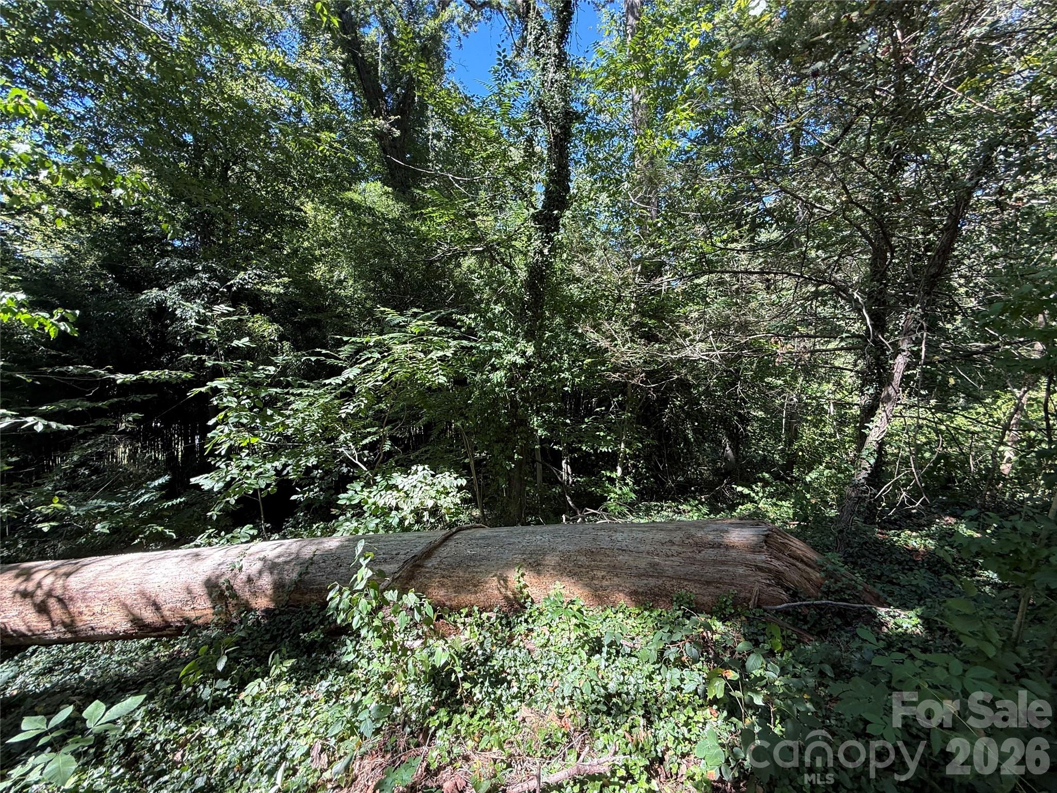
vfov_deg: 85.7
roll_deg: -2.6
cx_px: 528
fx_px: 427
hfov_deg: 102.1
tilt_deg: -3.4
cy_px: 396
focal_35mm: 14
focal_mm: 2.22
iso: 64
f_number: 2.2
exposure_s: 1/110
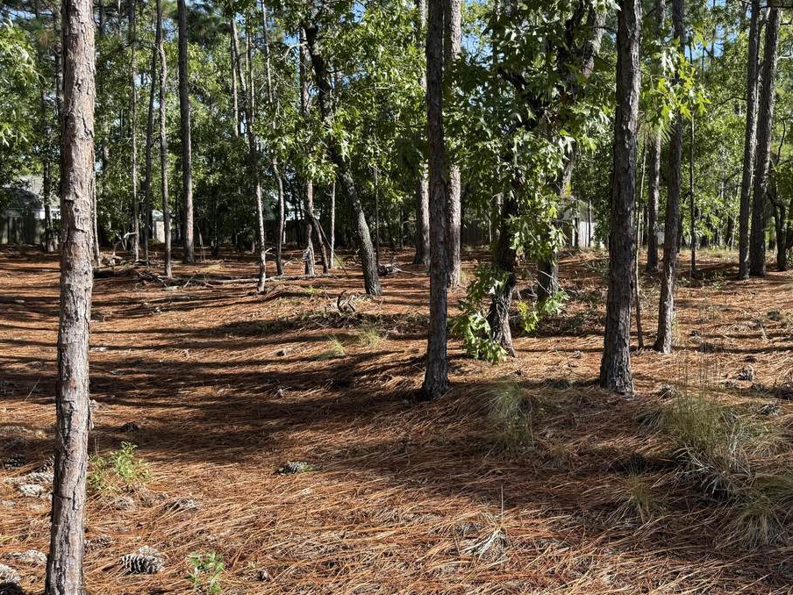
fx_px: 779
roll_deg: +0.0
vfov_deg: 41.8
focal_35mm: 34
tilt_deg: -3.0
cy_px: 292
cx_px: 518
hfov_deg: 53.1
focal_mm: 6.76
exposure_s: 1/1156
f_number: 1.78
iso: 80
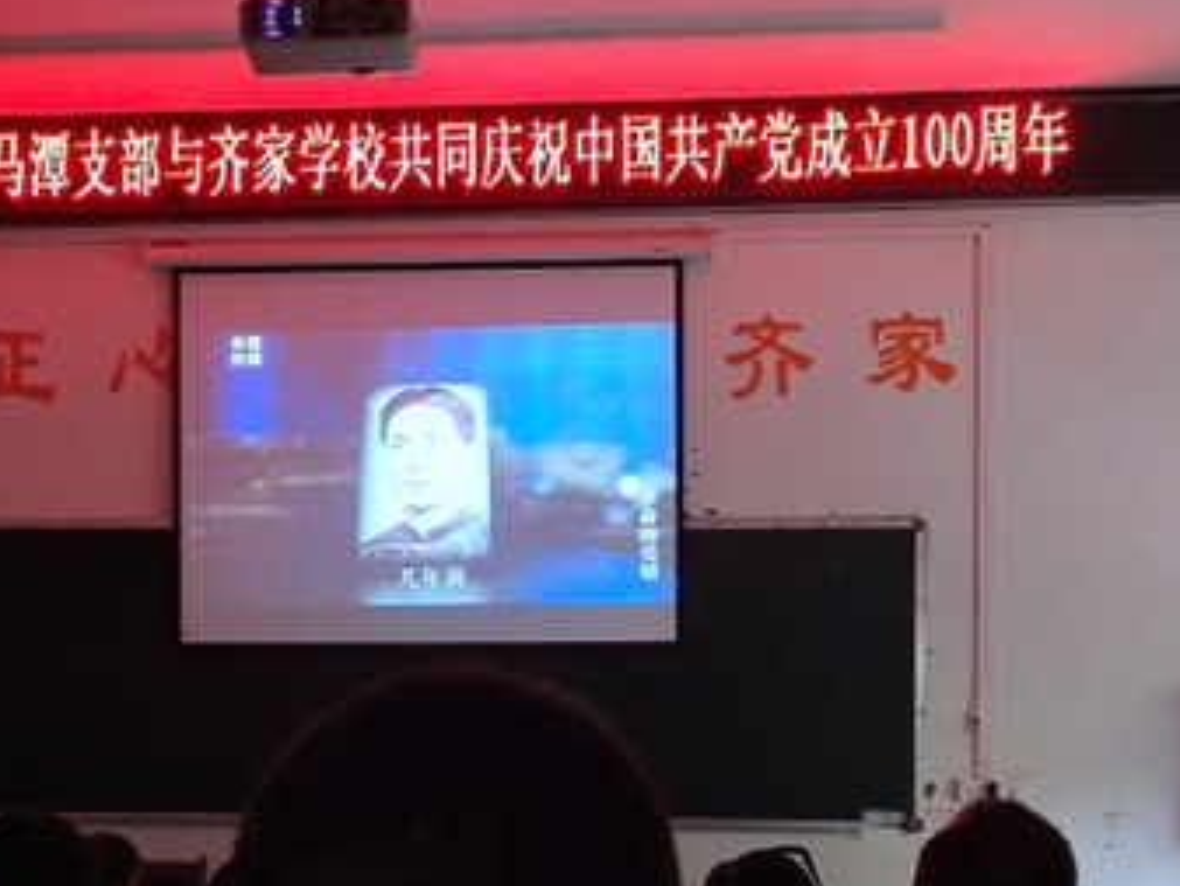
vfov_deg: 25.3
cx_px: 375
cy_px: 700
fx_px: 1944
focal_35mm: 57
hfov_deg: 33.4
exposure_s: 1/33.3
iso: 627
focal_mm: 3.95
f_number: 1.8
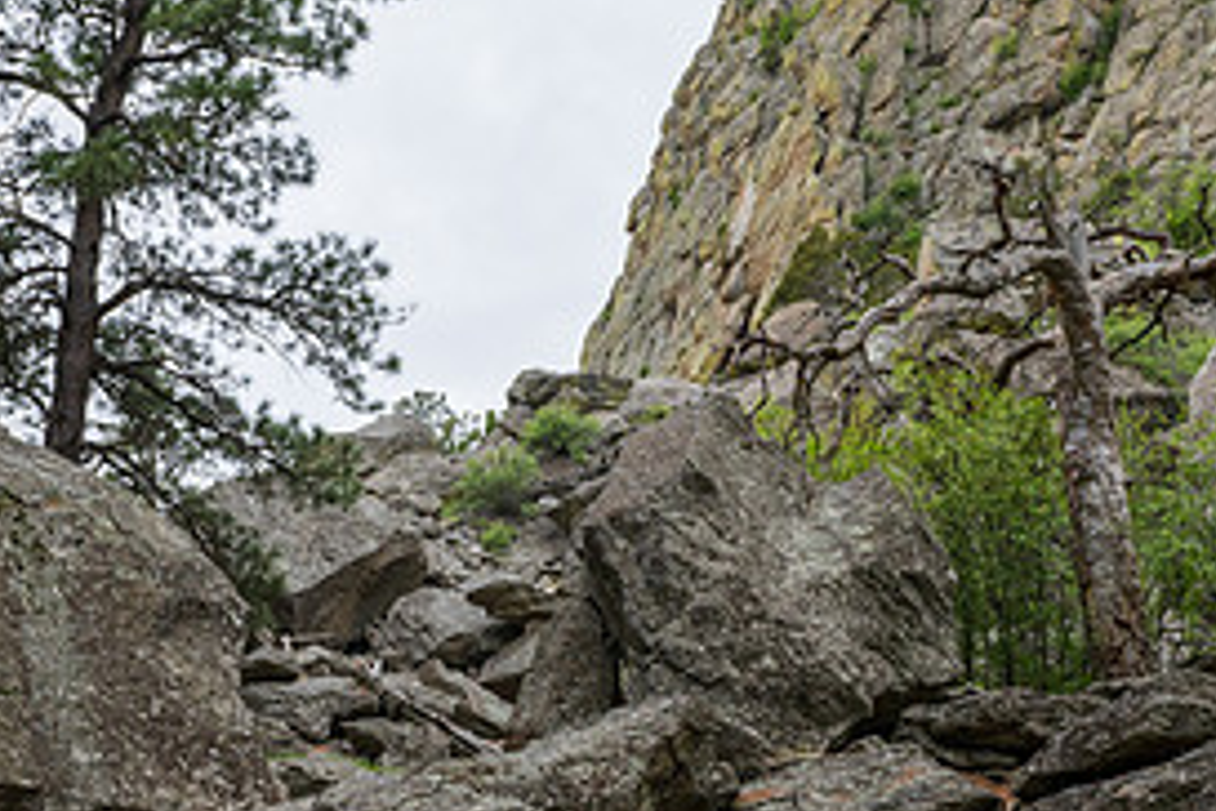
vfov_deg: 25.9
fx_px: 1723
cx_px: 530
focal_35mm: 51
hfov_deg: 38.8
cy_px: 666
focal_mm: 24
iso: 320
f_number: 10
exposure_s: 1/125
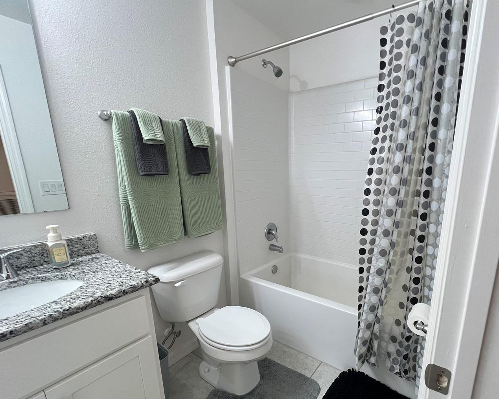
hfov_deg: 92.0
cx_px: 298
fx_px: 236
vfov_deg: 79.9
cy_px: 228
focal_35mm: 16
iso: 250
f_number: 1.8
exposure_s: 1/120
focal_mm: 1.57
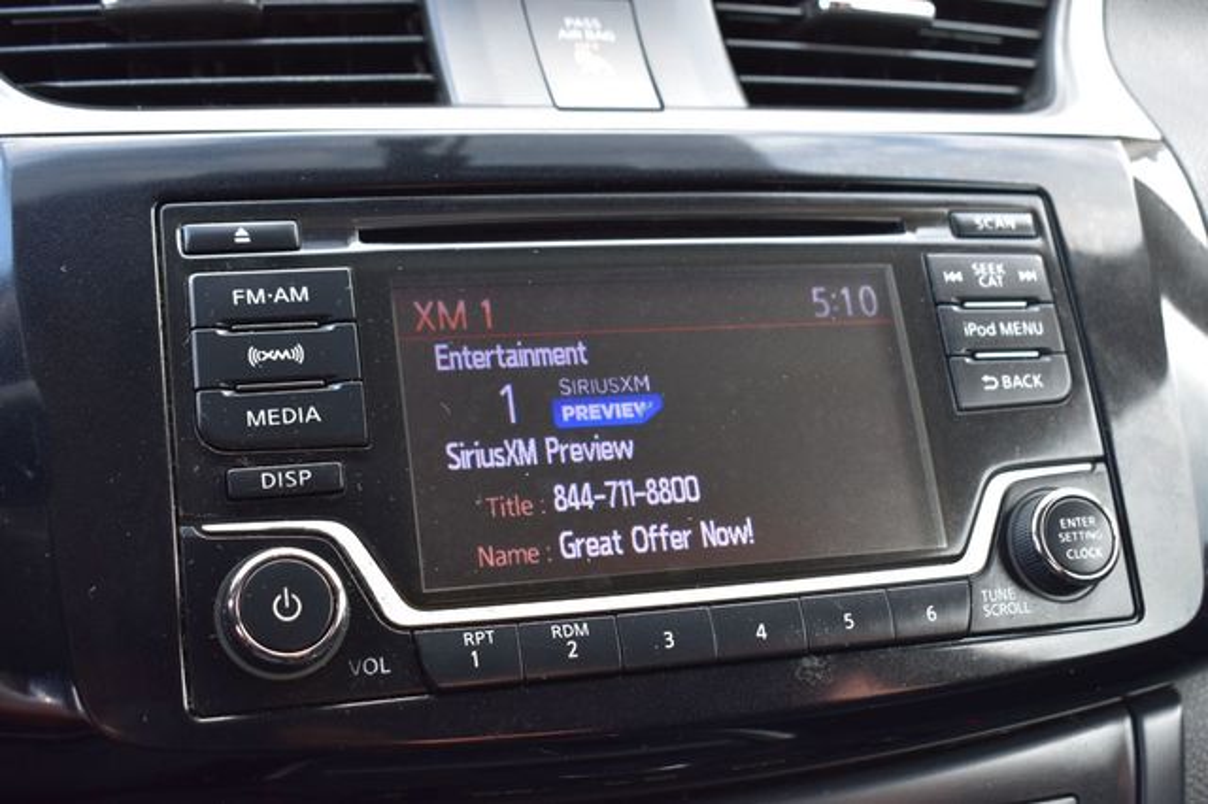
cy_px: 402
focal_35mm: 48
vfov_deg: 28.0
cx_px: 604
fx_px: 1610
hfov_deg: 41.1
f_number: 7.1
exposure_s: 1/30
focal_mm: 32
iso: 400
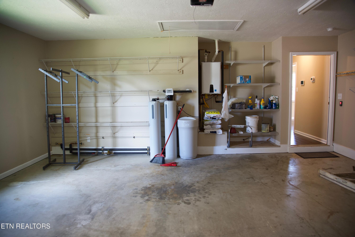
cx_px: 178
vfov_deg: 53.2
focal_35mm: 24
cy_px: 118
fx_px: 237
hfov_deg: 73.7
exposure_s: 1/30
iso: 800
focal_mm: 24
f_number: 4
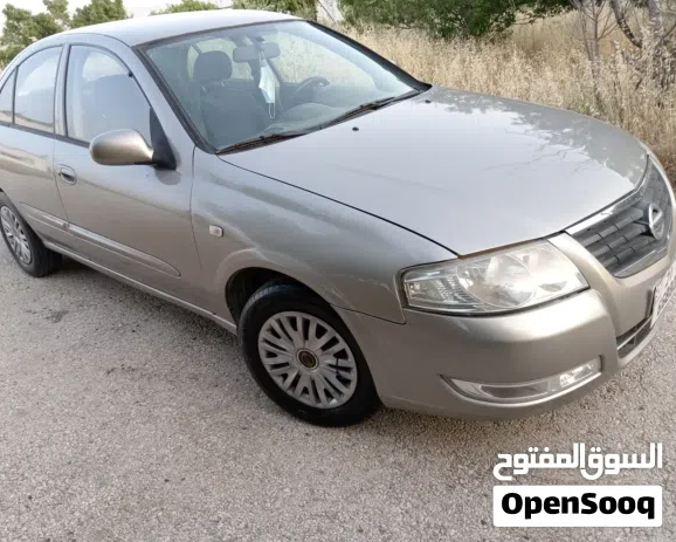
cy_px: 274
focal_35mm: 27
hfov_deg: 64.0
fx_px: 540
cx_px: 317
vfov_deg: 53.2
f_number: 1.8
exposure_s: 1/100
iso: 212
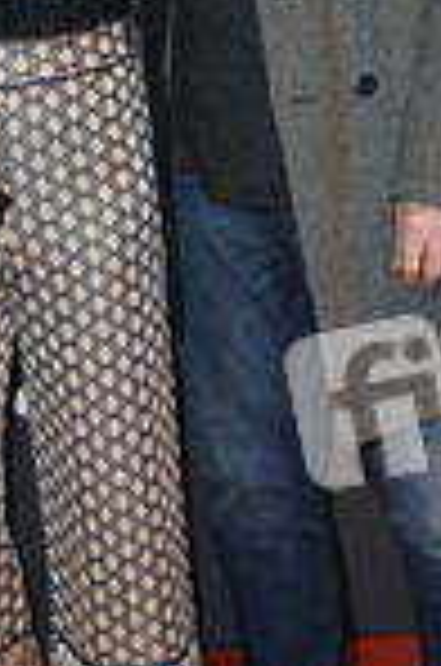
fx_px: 2548
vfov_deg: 14.8
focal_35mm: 138
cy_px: 158
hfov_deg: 9.9
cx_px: 108
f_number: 6.3
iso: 640
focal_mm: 34
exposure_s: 1/160
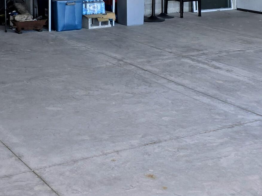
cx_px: 118
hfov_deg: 24.7
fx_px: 598
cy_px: -14
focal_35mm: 79
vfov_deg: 18.1
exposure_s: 1/60
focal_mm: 6.3
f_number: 1.7
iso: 20
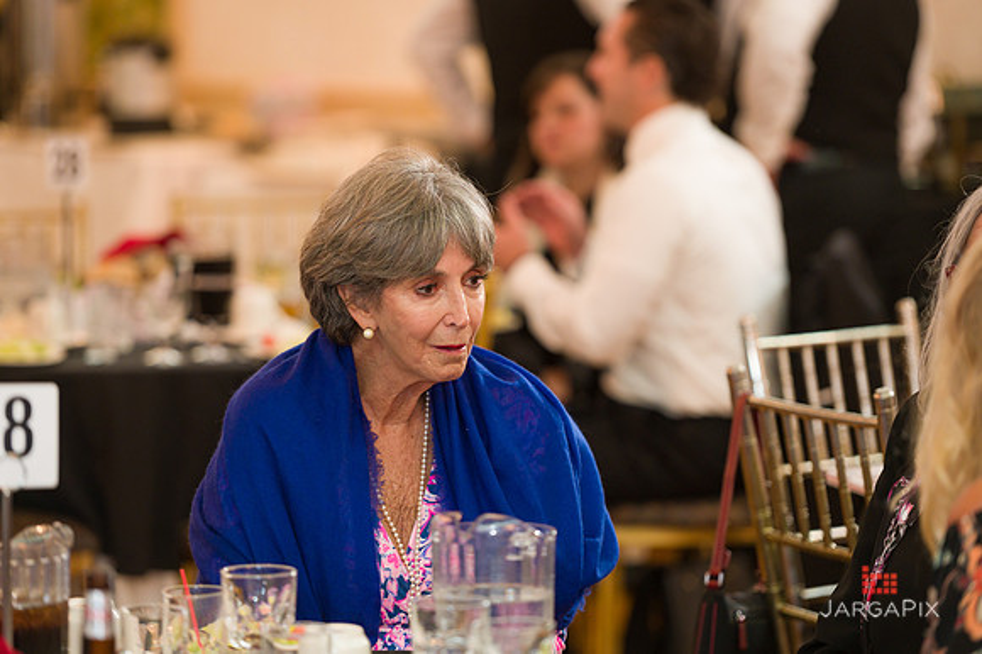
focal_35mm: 165
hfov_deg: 12.5
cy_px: 327
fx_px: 4498
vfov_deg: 8.3
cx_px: 491
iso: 1600
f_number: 3.2
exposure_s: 1/125
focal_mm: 165
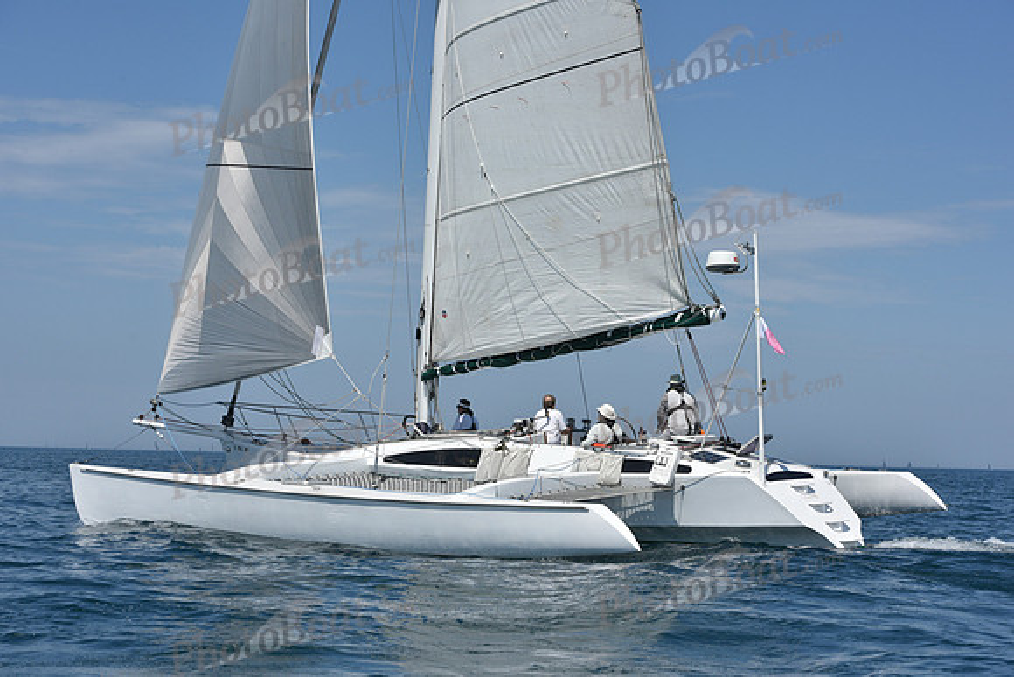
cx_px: 507
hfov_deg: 28.8
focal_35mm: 70
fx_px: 1972
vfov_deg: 19.5
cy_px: 338
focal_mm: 70
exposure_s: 1/1250
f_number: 10
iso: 250
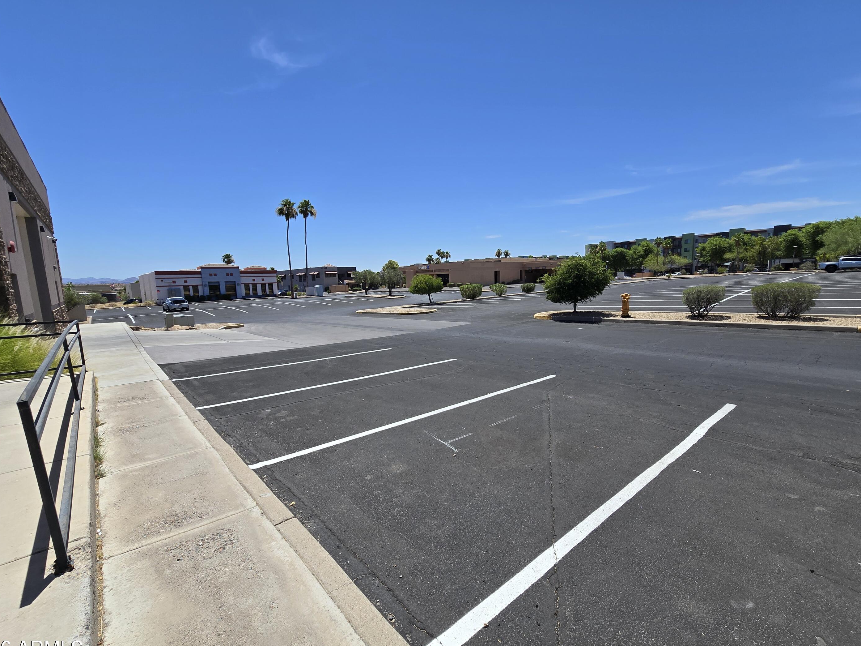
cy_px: 332
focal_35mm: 14
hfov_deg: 102.1
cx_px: 430
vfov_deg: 85.6
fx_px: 348
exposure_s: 1/3042
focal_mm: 2.2
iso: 50
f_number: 2.2
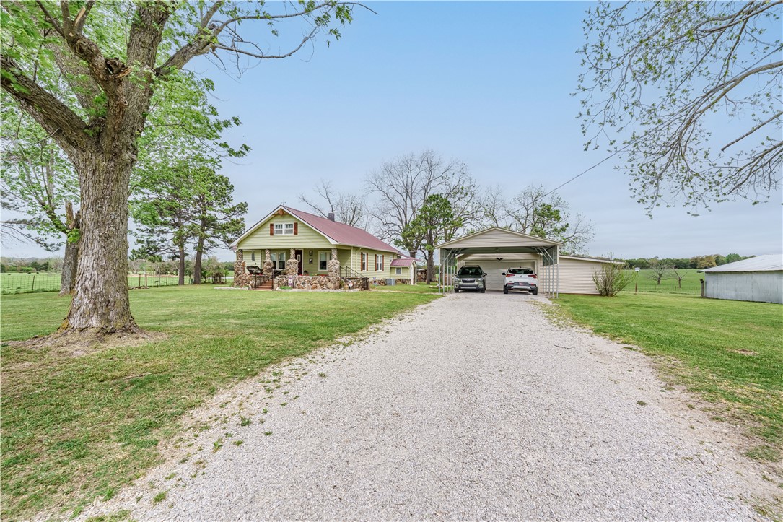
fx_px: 304
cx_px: 392
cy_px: 261
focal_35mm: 14
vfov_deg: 81.2
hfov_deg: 104.3
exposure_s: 1/3200
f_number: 8
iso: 200
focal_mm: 14
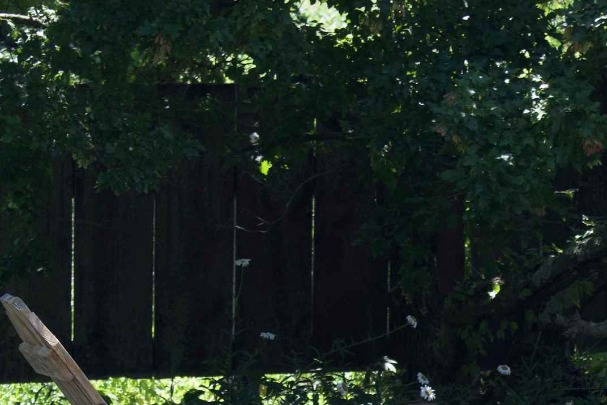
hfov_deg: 8.6
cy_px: 539
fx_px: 3987
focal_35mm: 236
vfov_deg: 5.8
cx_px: 702
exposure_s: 1/250
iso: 200
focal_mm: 55
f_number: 7.1
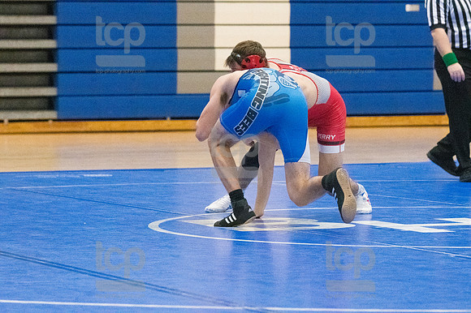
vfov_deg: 6.8
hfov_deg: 10.2
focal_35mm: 202
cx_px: 236
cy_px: 156
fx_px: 2641
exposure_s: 1/1600
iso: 10000
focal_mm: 135
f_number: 4.5
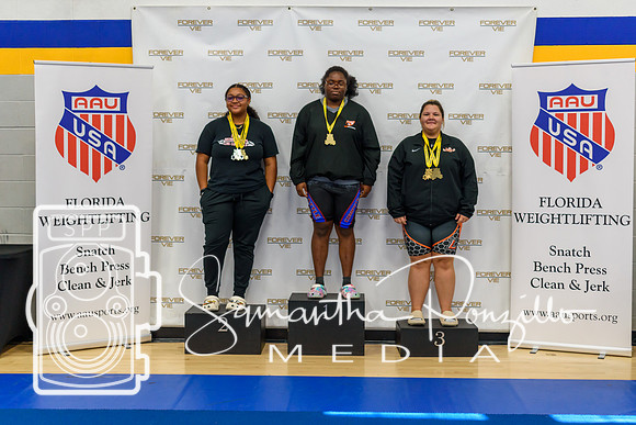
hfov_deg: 38.6
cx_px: 318
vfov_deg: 26.3
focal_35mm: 51
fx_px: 909
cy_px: 212
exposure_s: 1/60
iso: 450
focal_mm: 34
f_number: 4.5
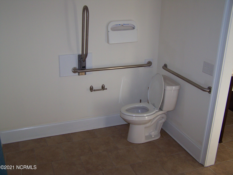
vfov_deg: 37.7
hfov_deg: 49.0
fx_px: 256
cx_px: 116
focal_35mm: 38
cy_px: 88
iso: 80
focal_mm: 6.3
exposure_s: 1/60
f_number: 2.8
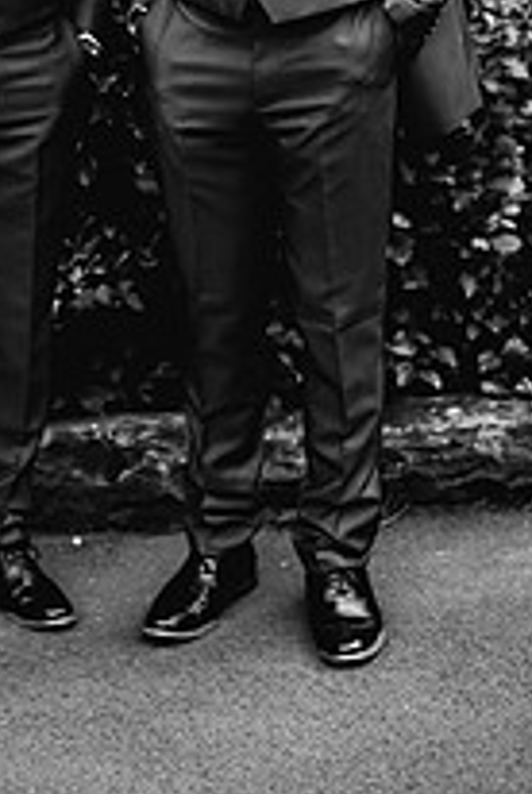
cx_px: 93
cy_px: -35
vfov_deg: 18.2
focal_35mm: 109
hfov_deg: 12.5
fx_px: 2408
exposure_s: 1/500
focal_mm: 50
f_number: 2.5
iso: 200
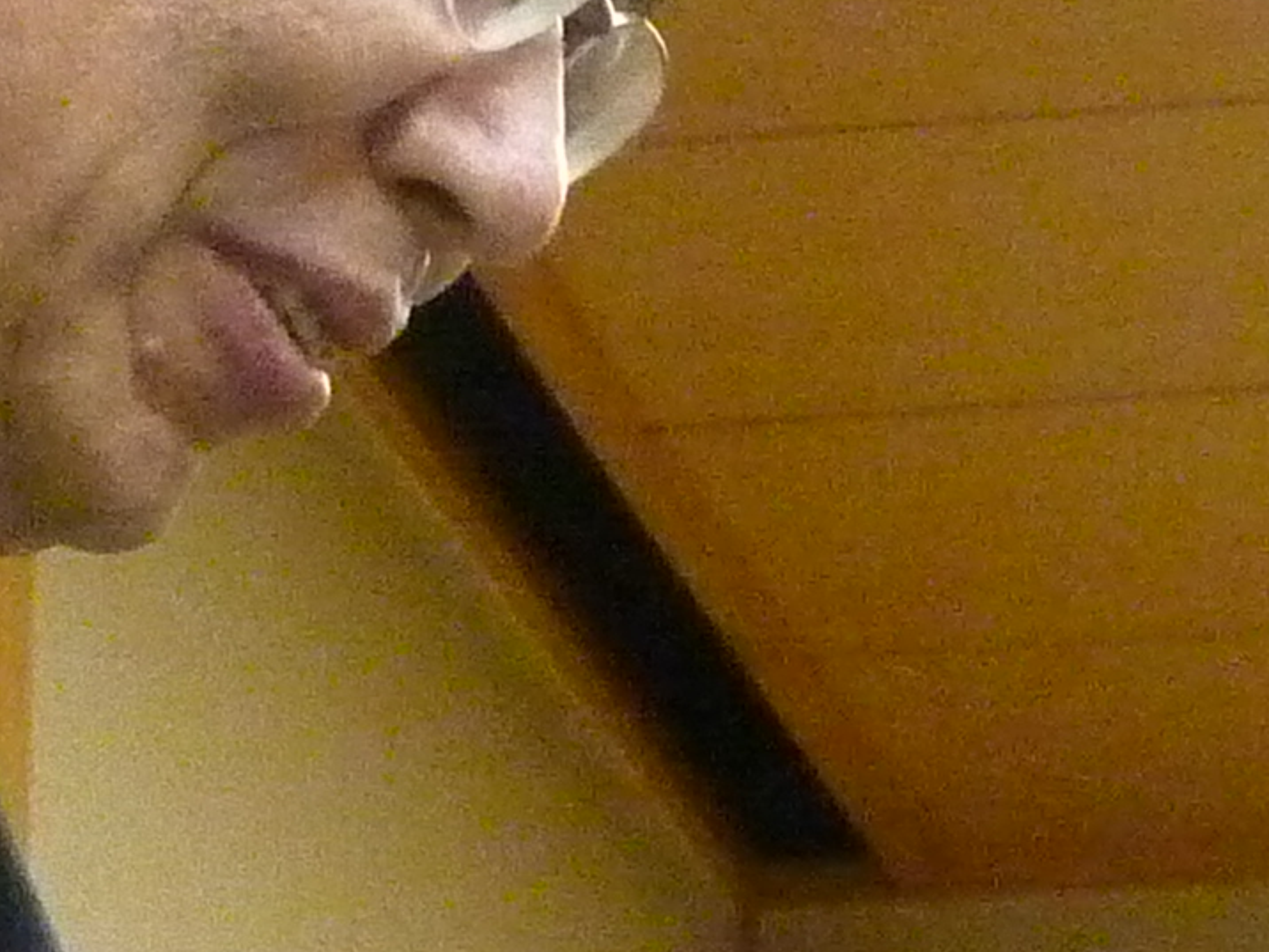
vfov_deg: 5.6
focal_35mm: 266
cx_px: -106
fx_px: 9751
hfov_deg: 7.4
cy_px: -27
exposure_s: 1/20
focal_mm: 8.5
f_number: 3.8
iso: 800
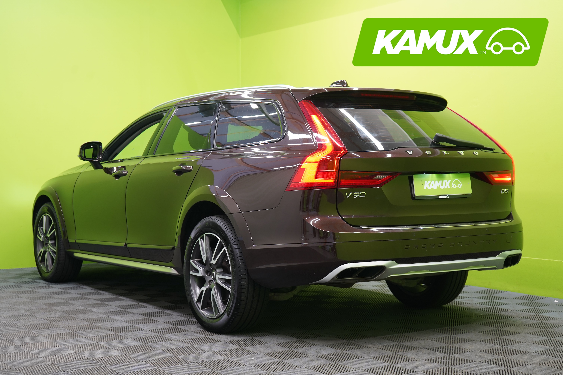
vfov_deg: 25.5
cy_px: 188
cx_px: 282
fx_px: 829
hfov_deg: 37.5
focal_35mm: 53
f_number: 5
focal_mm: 53
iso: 400
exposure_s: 1/20
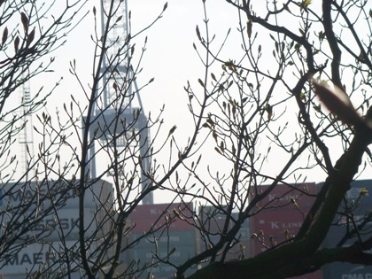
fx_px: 1838
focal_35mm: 171
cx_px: 180
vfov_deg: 8.7
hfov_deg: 11.6
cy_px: 108
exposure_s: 1/500
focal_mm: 19.2
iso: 50
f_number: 4.4
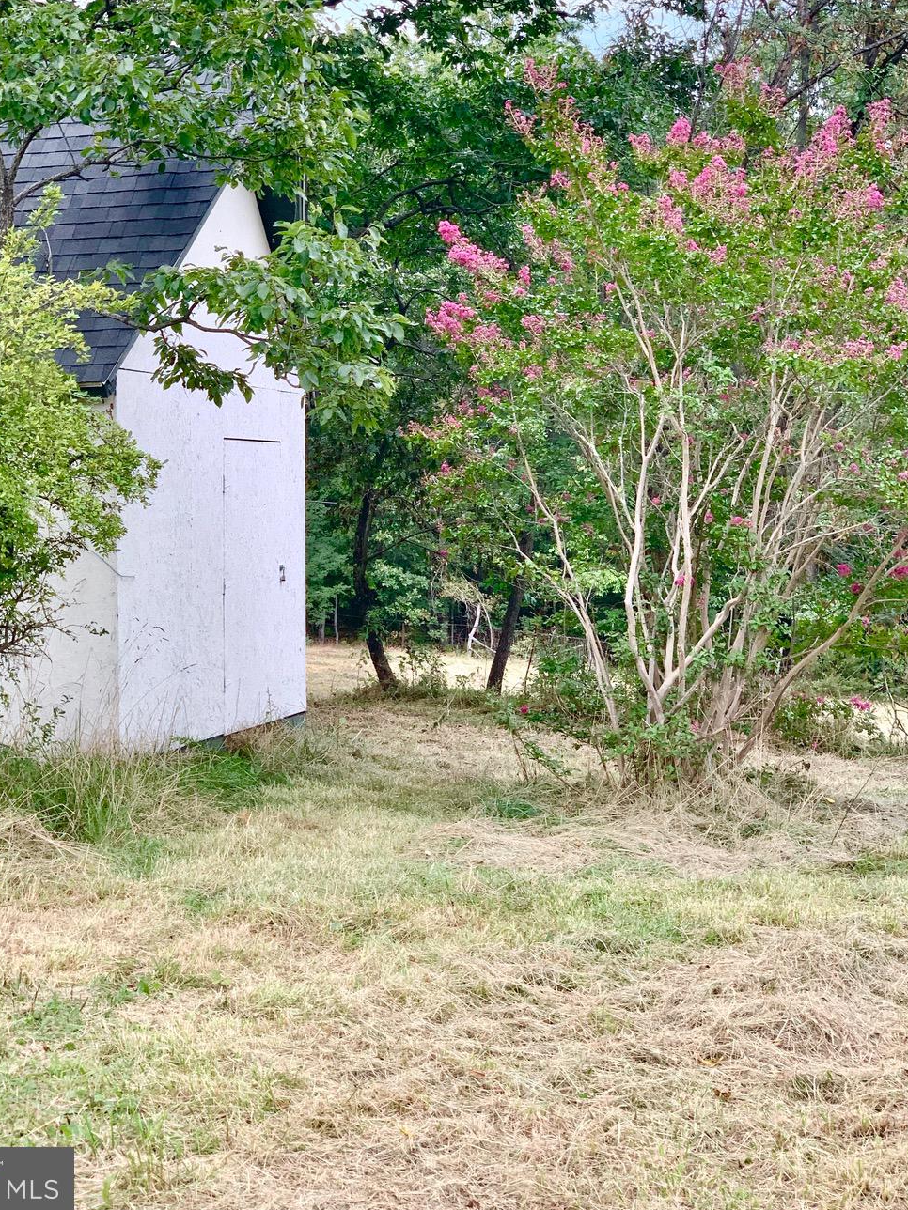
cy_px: 503
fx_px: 2168
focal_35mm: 62
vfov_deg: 31.1
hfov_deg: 23.6
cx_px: 381
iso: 32
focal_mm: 6
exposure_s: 1/122
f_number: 2.4
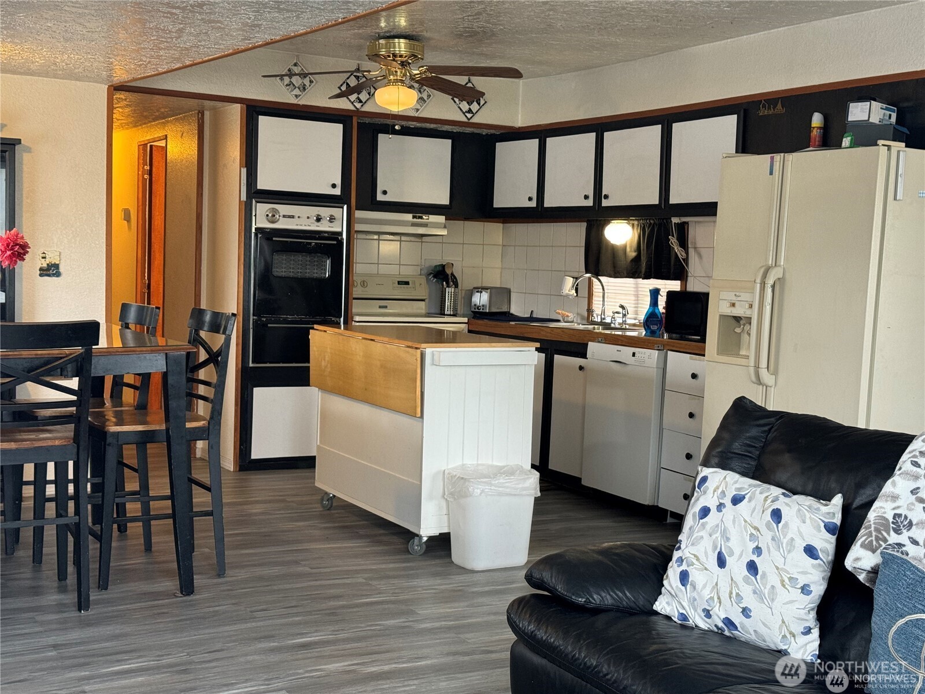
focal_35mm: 48
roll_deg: -1.7
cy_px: 347
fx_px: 1283
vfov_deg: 30.3
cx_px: 462
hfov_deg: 39.7
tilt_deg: -5.1
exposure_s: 1/60
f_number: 1.78
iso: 160
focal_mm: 6.76
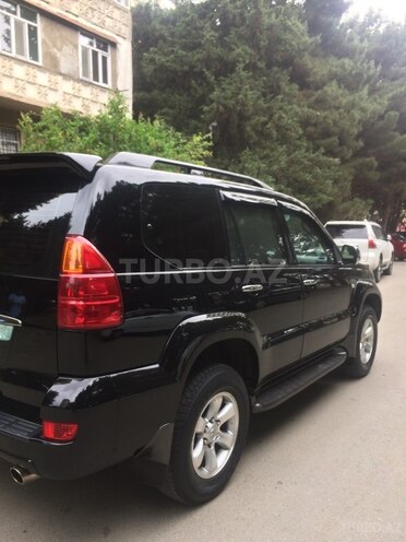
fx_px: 454
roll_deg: +1.6
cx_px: 203
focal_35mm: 29
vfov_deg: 61.7
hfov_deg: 48.2
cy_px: 271
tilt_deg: -6.7
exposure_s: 1/50
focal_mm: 4.15
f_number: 2.2
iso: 40
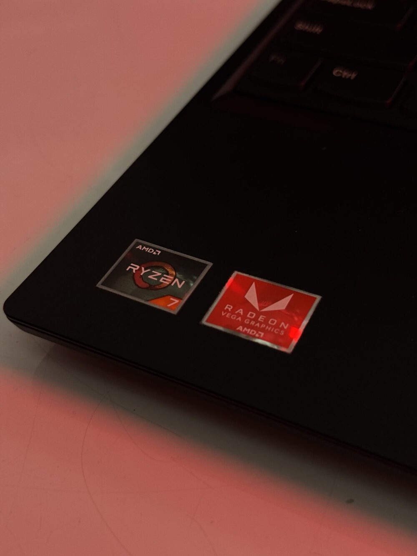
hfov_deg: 30.3
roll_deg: +3.4
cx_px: 208
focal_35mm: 48
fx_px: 771
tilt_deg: -44.3
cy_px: 278
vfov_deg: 39.7
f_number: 1.78
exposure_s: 1/60
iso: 250
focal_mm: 6.76
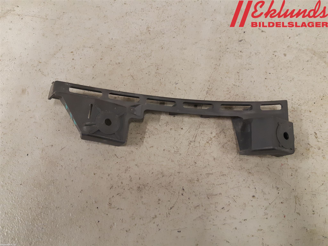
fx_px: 246
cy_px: 123
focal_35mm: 26
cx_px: 164
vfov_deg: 53.1
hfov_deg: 67.3
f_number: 1.7
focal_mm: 3.93
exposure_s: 1/50
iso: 250
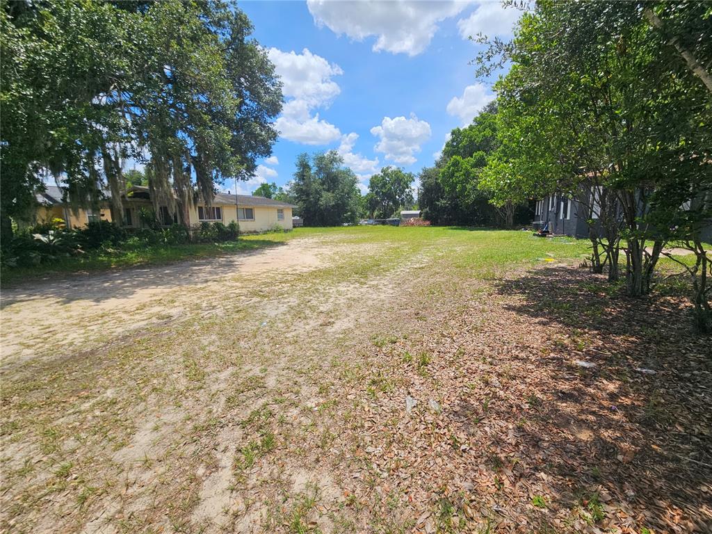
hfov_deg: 106.2
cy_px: 267
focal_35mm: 13
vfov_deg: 89.9
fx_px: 267
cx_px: 356
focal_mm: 2.2
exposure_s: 1/2490
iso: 50
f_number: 2.2
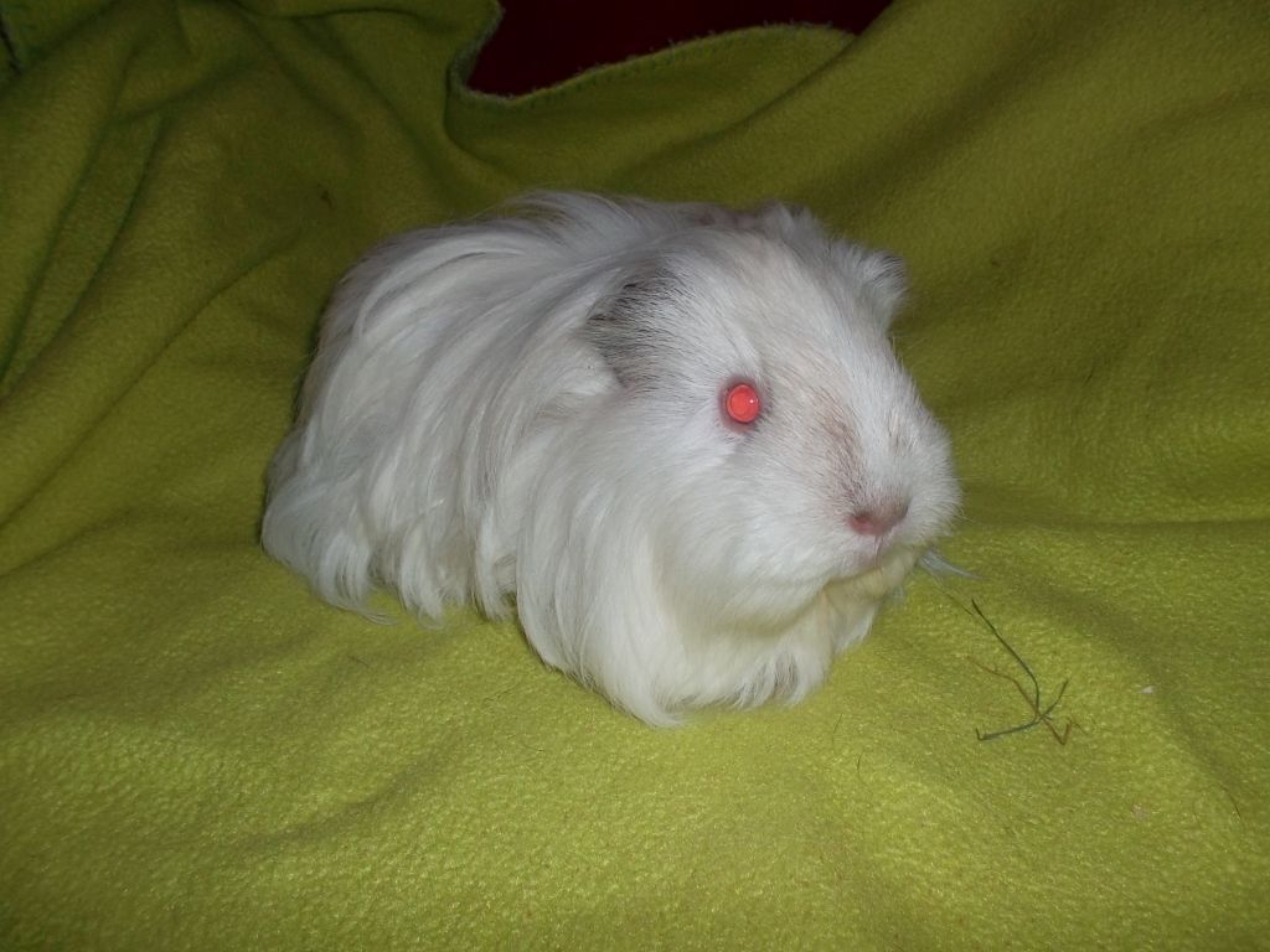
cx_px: 635
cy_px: 476
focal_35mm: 28
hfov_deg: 63.4
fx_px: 1027
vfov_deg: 49.7
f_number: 3.3
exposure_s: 1/45
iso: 100
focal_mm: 4.1
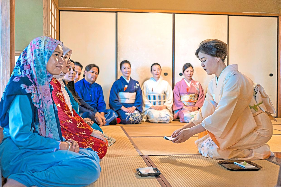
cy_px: 94
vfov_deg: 34.2
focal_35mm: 39
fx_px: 304
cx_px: 140
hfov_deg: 49.6
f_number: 1.8
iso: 1600
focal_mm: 25.9
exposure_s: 1/160
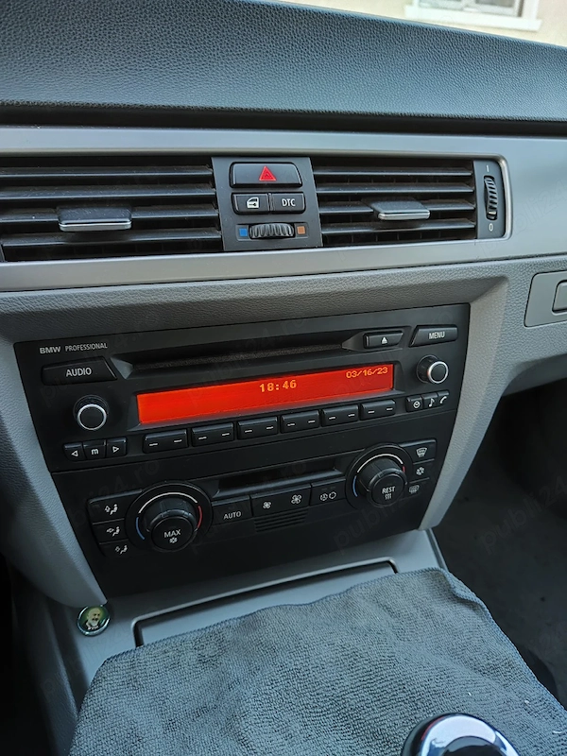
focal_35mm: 24
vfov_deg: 71.6
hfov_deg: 56.8
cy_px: 378
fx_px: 524
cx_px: 284
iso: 829
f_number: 1.88
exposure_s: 1/20
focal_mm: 5.59
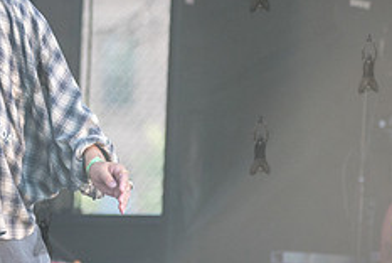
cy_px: 28
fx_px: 6051
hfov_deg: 3.7
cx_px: 54
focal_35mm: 555
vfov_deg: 2.5
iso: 1000
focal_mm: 200
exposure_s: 1/1250
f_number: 4
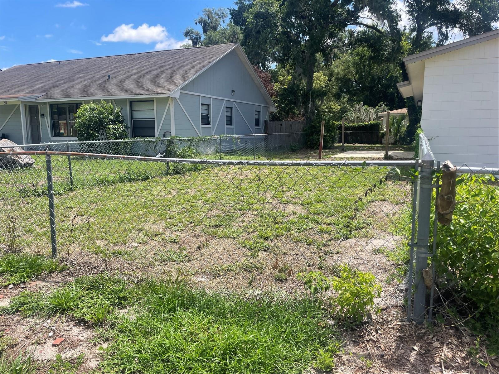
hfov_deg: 67.3
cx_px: 250
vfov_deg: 53.1
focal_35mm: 26
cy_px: 187
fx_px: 375
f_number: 1.6
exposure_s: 1/2212
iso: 32
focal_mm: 4.2
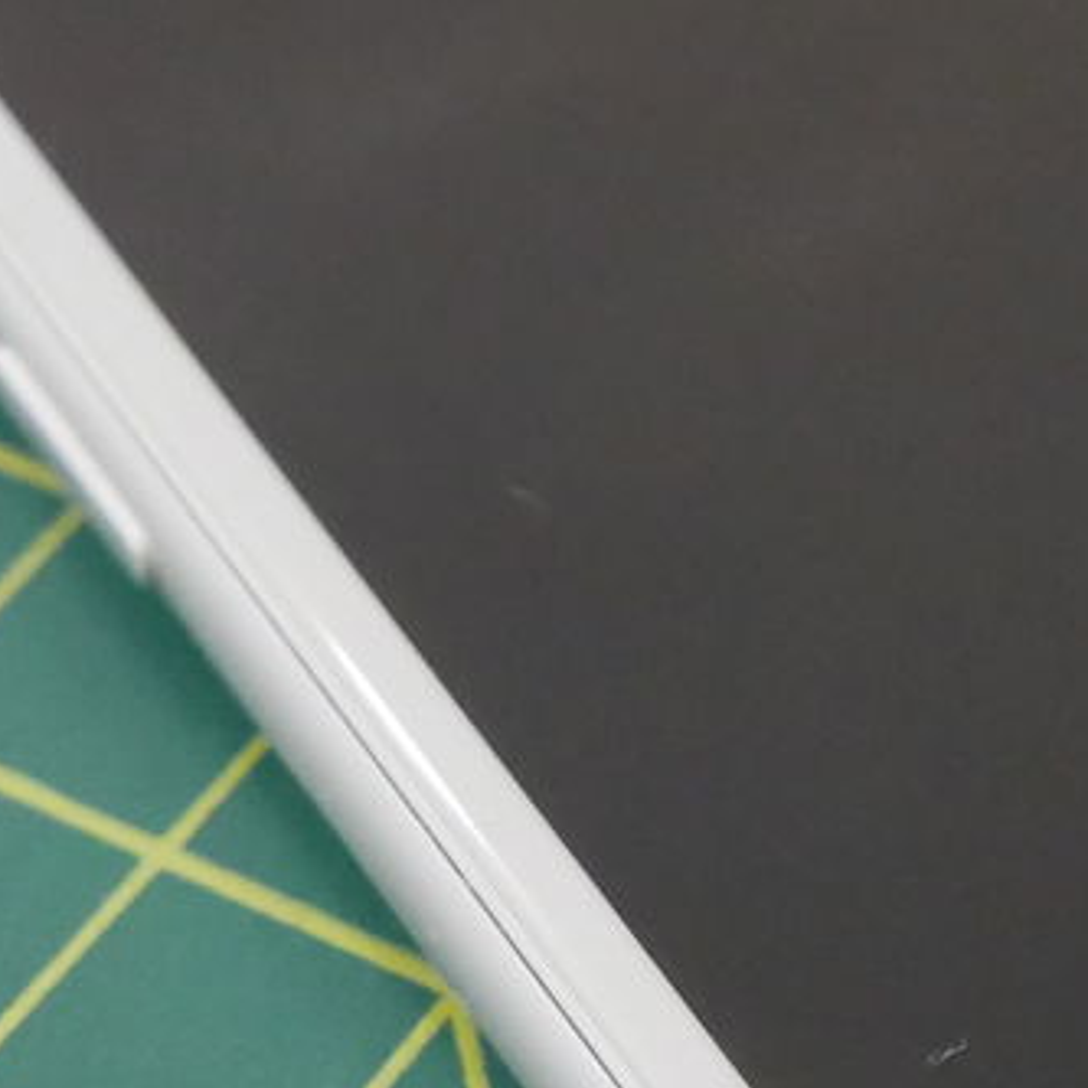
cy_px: 649
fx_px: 6045
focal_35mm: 170
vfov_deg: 10.3
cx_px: 1807
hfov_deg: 9.9
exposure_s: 1/125
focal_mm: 20
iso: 3200
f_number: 4.1
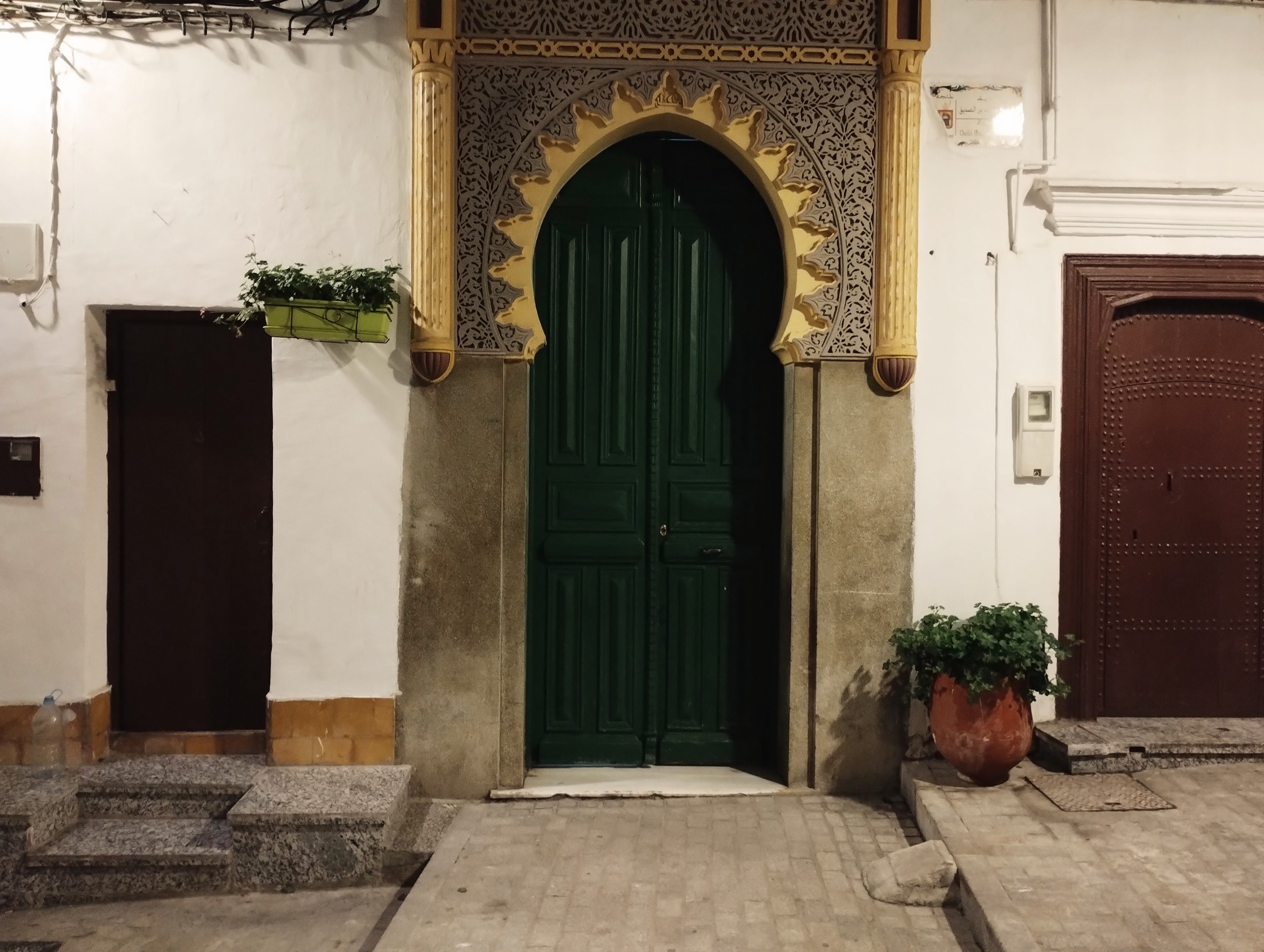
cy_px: 476
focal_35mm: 28
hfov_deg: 63.4
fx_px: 1024
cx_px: 632
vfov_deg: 49.9
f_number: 1.8
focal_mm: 4.27
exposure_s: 1/20
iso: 1716
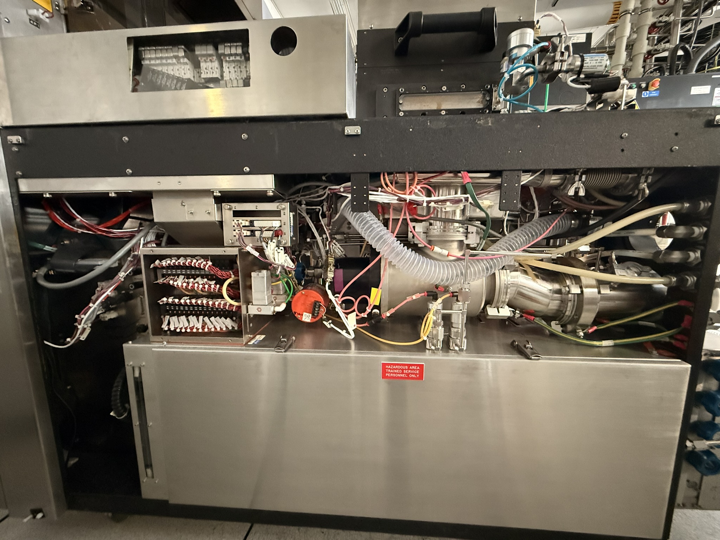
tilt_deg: -8.2
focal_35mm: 14
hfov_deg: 102.1
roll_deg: +0.0
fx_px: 291
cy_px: 270
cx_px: 360
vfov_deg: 85.7
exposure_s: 1/38
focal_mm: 2.22
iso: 1600
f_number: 2.2
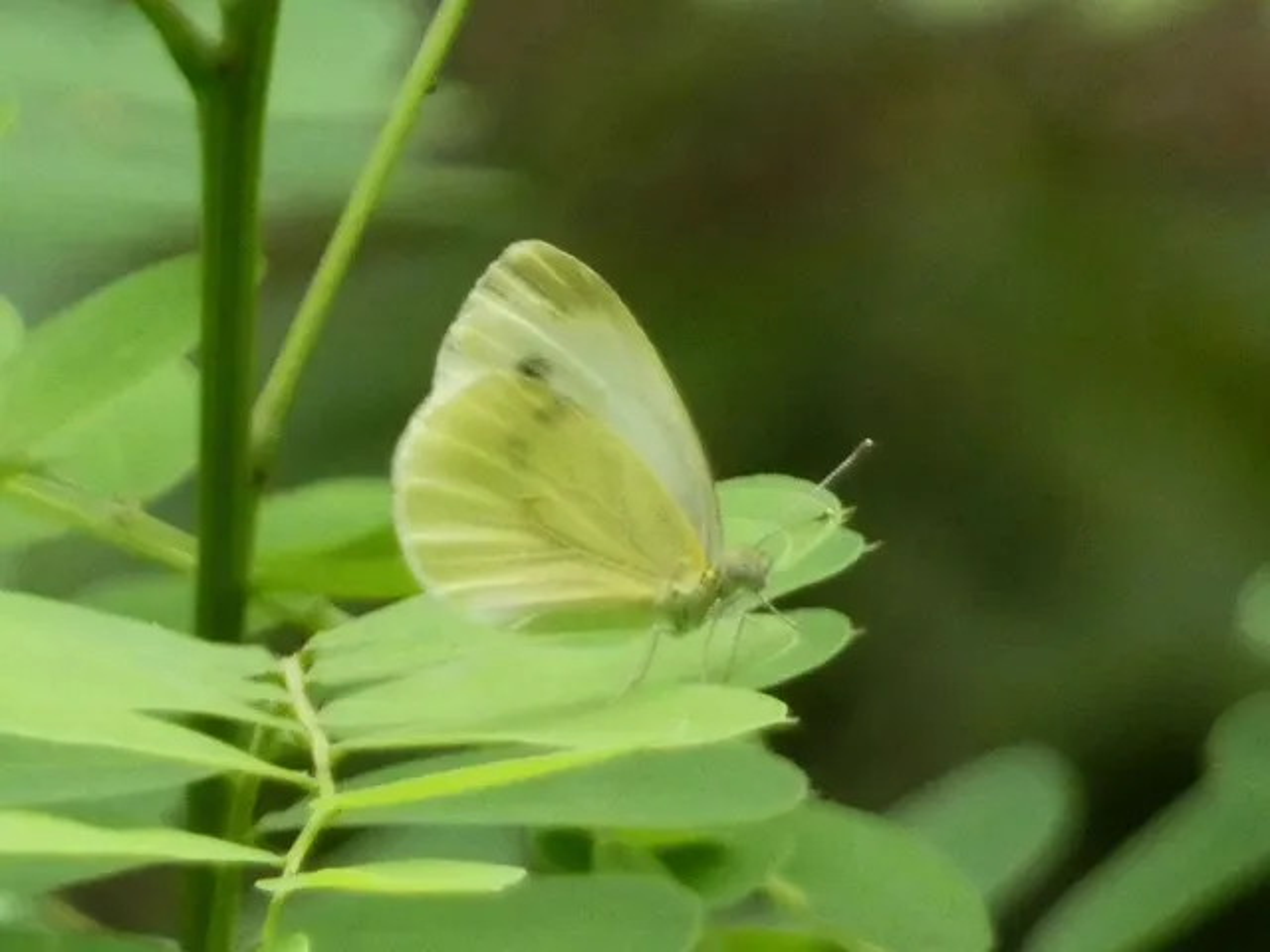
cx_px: 635
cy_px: 476
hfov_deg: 1.7
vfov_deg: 1.2
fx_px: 44026
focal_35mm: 1200
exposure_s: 1/125
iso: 800
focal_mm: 215
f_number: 5.9
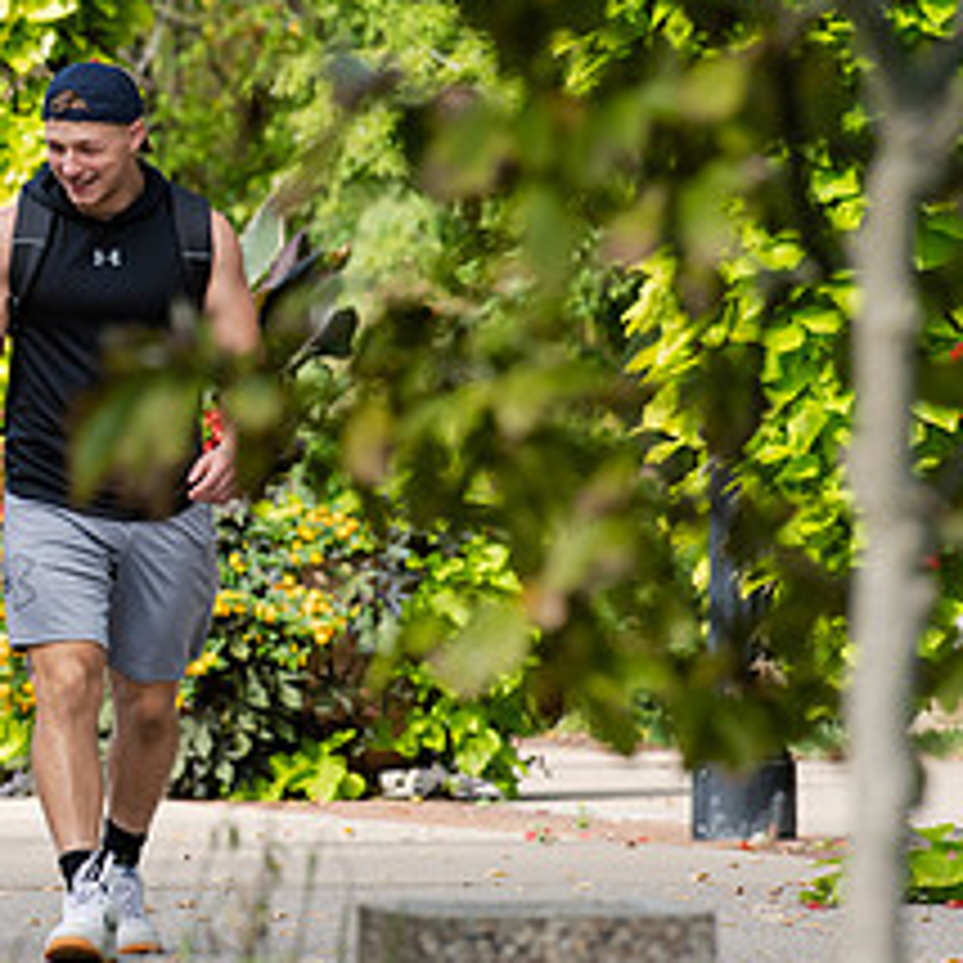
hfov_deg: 2.5
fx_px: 21780
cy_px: 407
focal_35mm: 692
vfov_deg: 2.5
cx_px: -324
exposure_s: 1/320
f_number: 9
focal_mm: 300
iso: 500
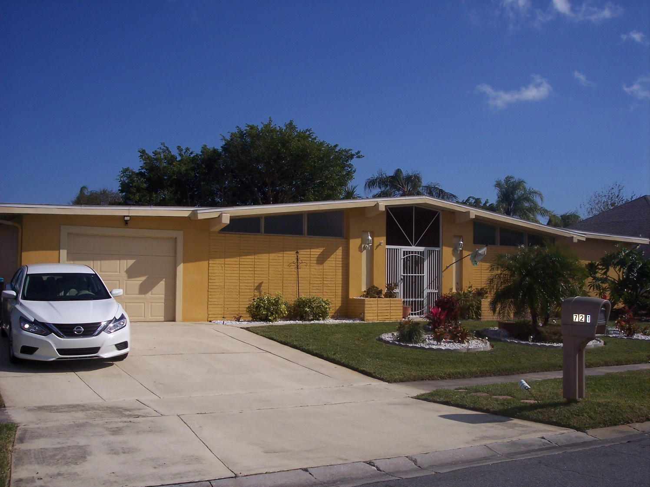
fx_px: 732
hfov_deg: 47.9
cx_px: 325
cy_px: 244
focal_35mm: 39
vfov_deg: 36.8
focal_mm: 8
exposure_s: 1/1000
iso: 100
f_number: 5.6
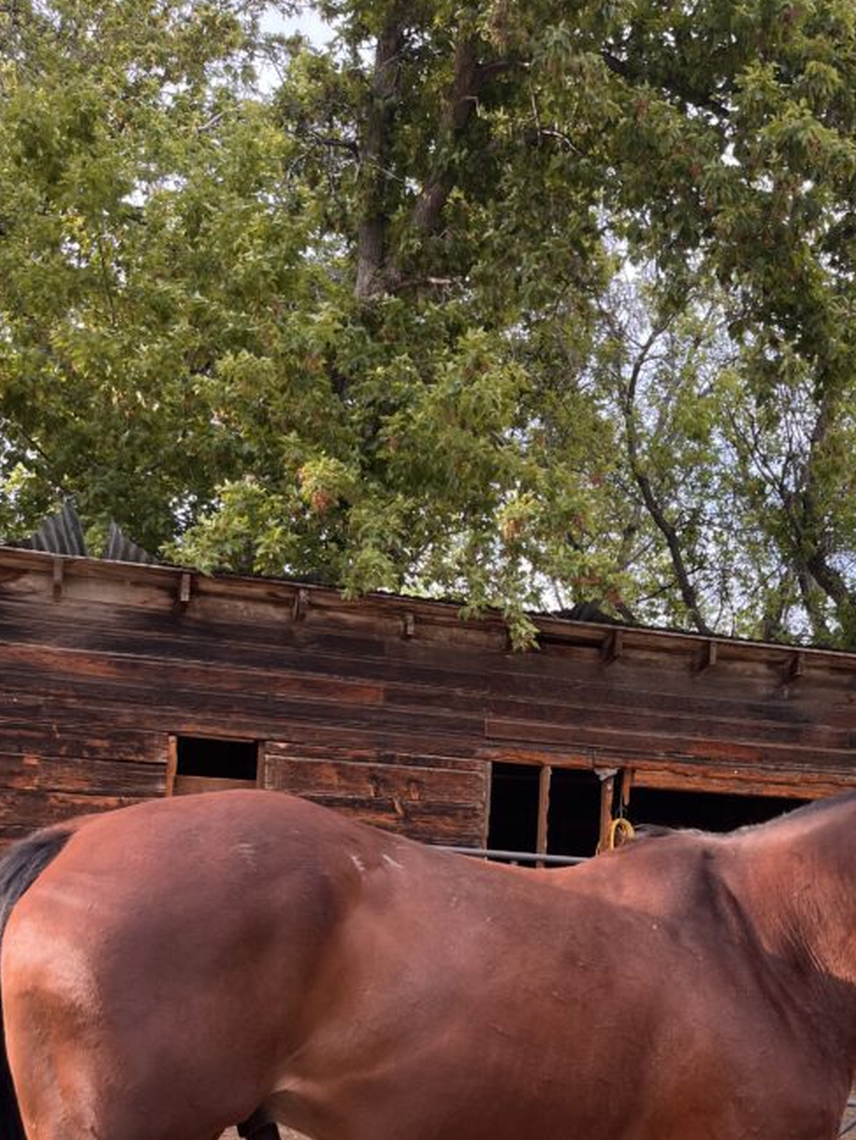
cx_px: 650
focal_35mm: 41
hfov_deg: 34.4
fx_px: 1351
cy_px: 887
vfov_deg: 43.9
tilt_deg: -1.1
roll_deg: -3.3
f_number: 1.6
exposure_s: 1/159
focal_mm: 5.1
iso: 40
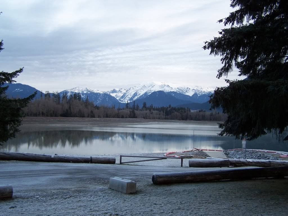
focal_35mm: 38
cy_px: 108
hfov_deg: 49.0
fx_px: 316
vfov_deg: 37.7
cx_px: 144
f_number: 2.8
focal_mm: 6.3
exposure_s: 1/90
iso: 80
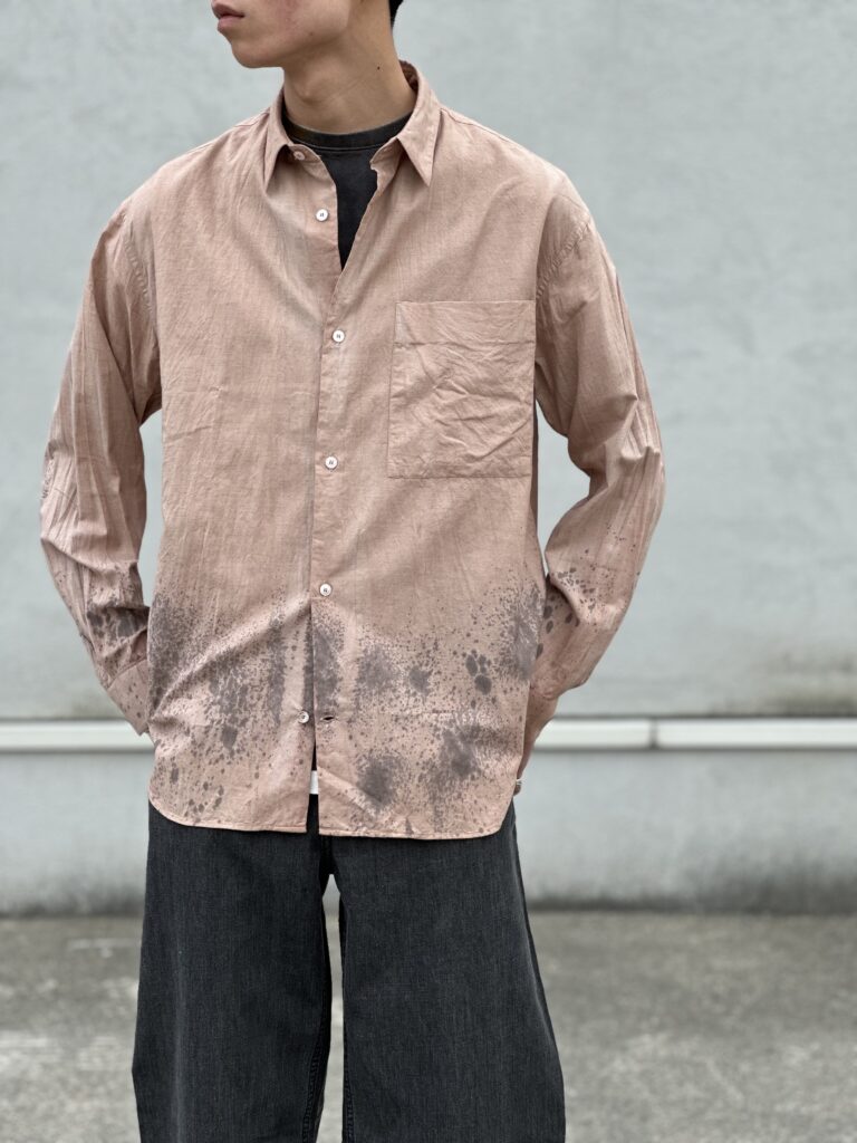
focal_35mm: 77
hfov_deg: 19.1
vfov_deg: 25.3
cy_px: 572
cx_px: 428
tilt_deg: -4.0
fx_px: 2542
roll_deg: -0.3
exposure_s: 1/225
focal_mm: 9
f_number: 2.8
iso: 25
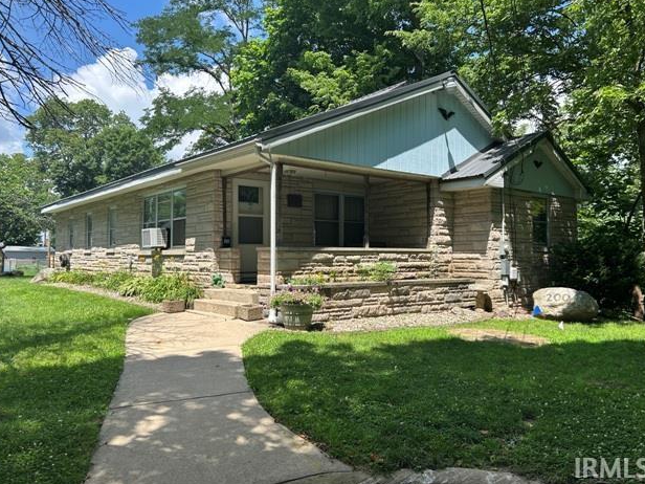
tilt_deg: +2.1
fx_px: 503
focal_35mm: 27
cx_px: 320
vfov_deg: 51.4
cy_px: 238
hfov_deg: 65.3
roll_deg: +1.4
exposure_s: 1/1869
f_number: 1.5
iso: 50
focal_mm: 5.7
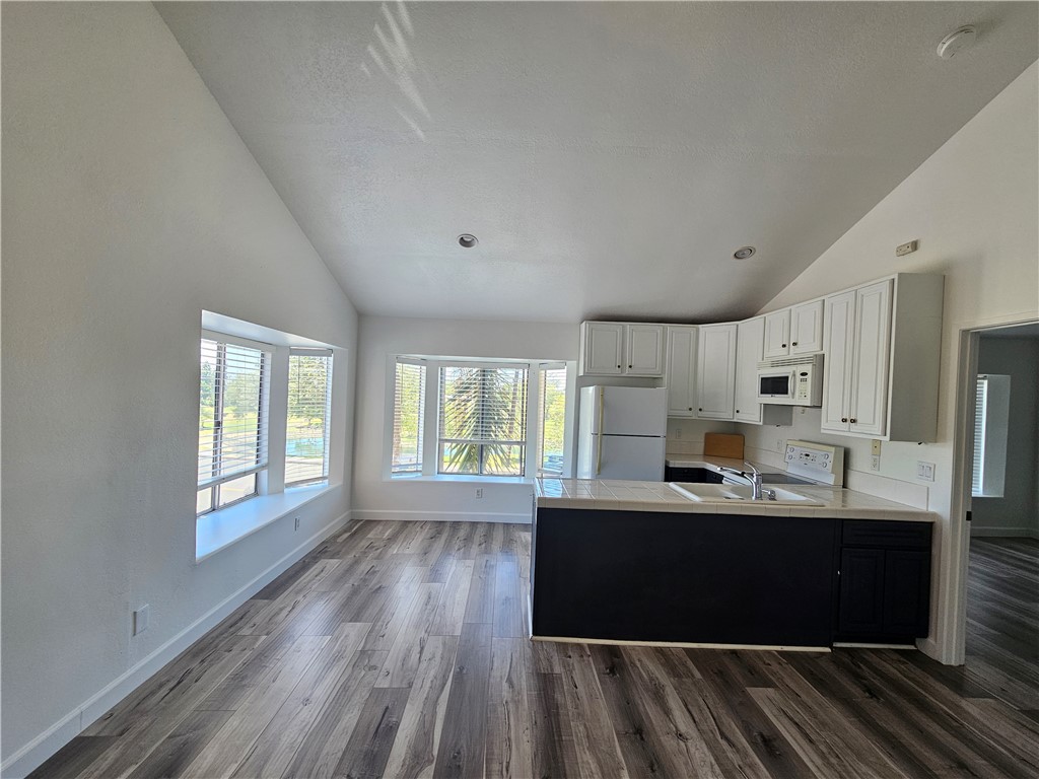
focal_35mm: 13
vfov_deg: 89.9
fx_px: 390
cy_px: 390
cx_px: 520
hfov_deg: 106.2
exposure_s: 1/60
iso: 64
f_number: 2.2
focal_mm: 2.2
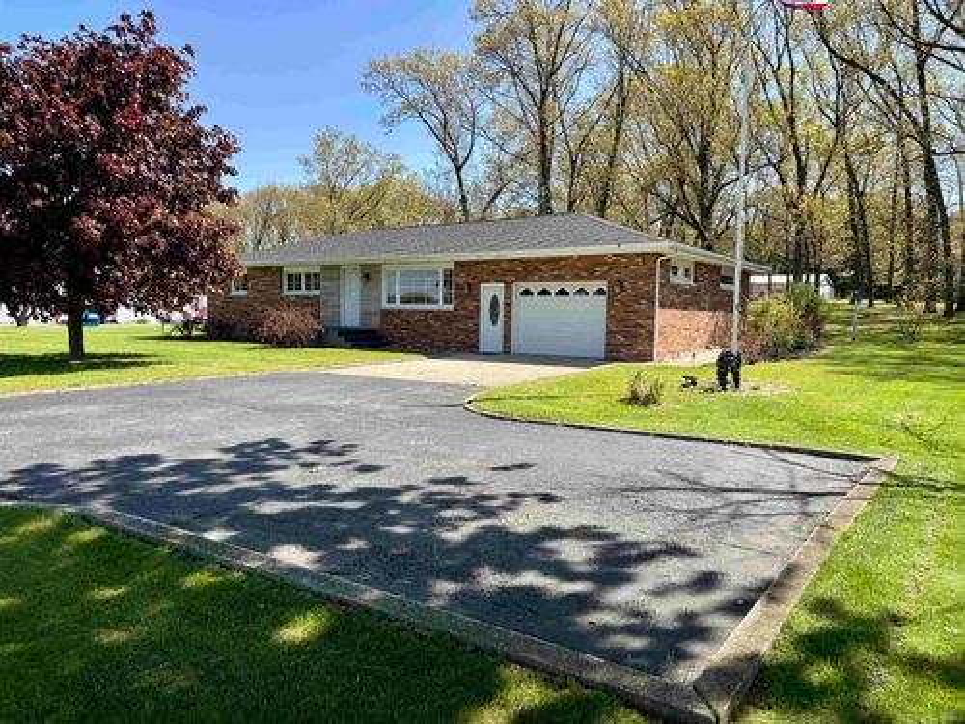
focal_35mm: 26
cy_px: 362
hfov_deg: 67.3
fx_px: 725
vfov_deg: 53.1
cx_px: 482
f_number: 1.6
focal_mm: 5.96
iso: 50
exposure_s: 1/1477
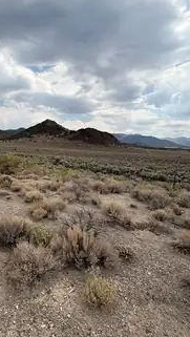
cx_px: 45
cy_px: 181
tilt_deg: -9.0
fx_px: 170
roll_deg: -1.9
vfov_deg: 89.4
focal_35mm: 19
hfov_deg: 55.3
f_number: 2.2
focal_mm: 2.22
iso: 50
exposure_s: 1/1880
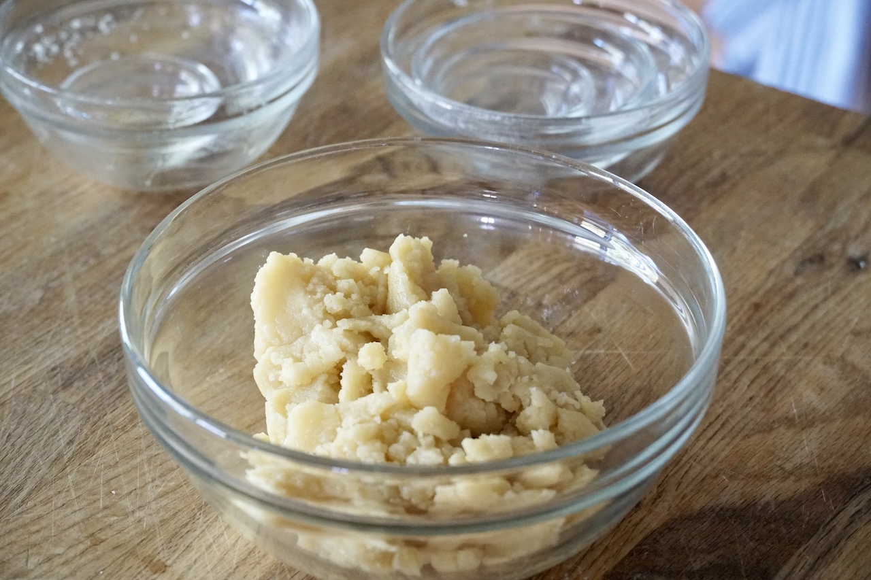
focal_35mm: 81
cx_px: 436
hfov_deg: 25.1
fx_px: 1959
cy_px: 290
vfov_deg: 16.9
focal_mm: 54
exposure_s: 1/100
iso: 5000
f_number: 5
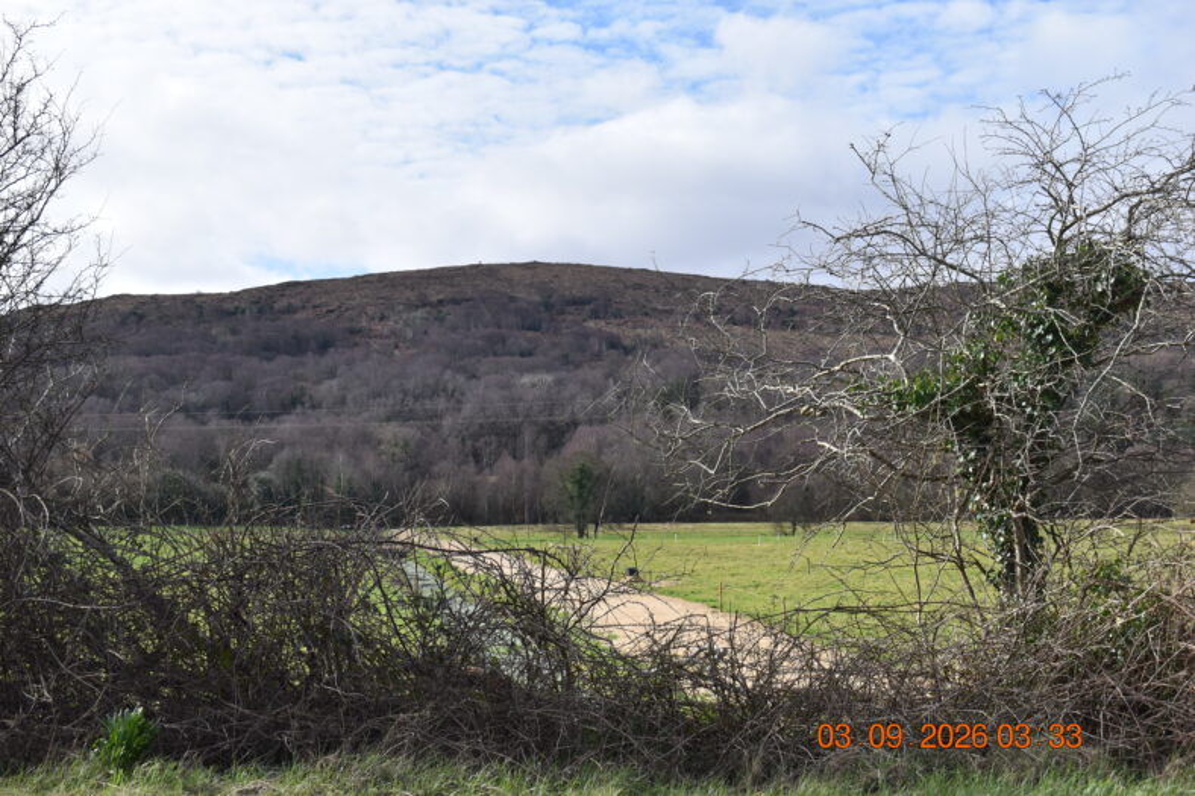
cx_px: 598
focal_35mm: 51
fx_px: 1692
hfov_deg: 38.9
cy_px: 398
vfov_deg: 26.5
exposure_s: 1/320
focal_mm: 34
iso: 100
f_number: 8
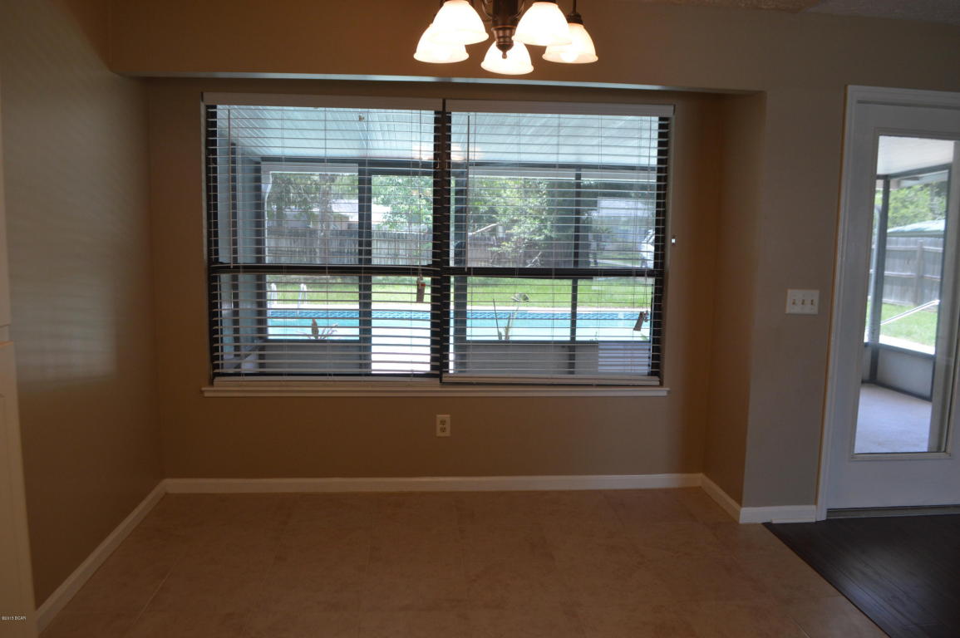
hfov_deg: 67.4
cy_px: 319
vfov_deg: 47.9
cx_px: 480
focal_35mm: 27
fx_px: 719
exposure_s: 1/125
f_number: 5.6
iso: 400
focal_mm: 18
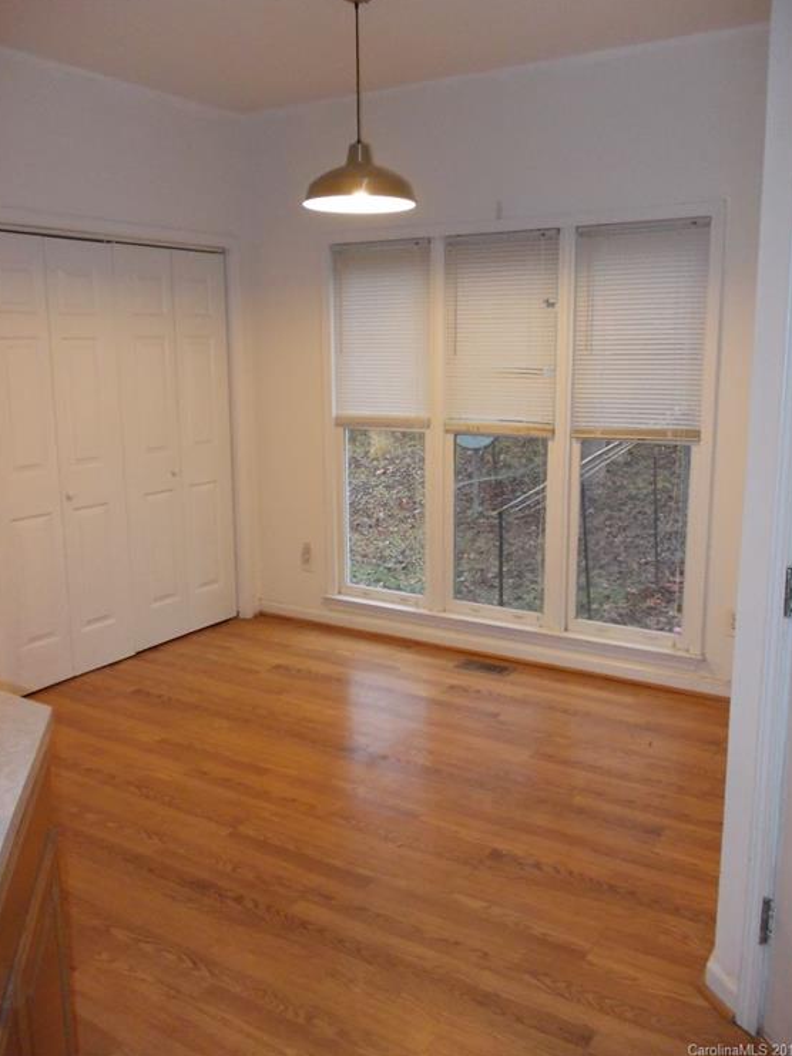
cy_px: 514
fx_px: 885
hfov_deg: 48.2
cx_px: 400
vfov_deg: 61.7
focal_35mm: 29
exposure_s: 1/25
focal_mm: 4
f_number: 2.7
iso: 250
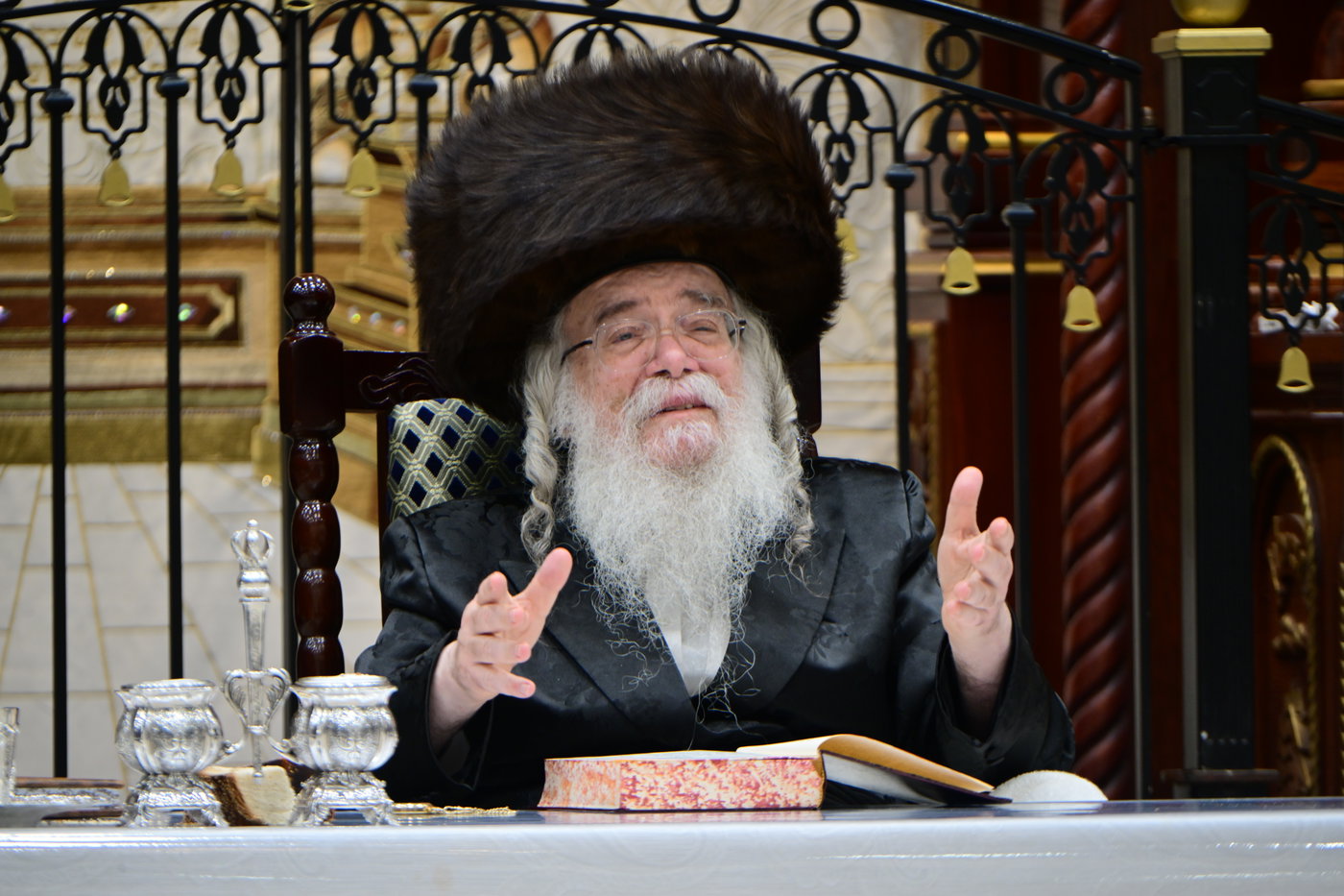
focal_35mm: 400
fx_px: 14931
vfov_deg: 3.4
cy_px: 448
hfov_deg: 5.2
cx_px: 672
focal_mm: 400
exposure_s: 1/80
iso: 1000
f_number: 8
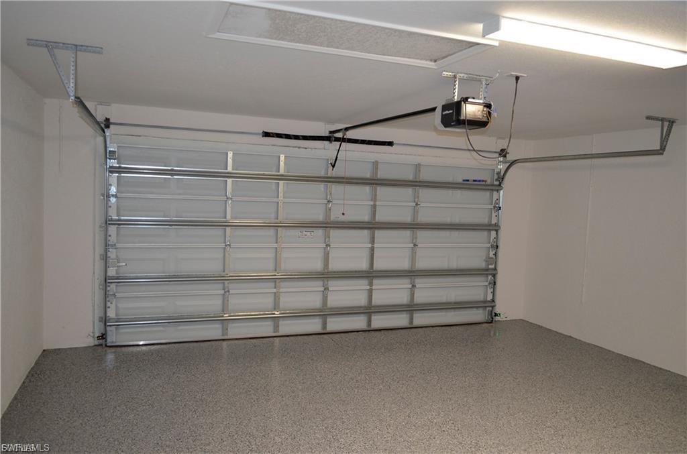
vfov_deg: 47.7
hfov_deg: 67.5
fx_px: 514
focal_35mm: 27
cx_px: 344
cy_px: 227
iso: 500
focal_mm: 18
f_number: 3.5
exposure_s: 1/60
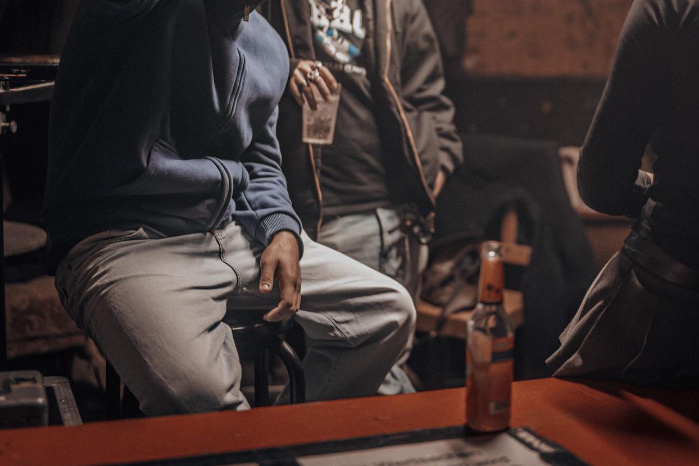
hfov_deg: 36.4
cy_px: 107
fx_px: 1049
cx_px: 478
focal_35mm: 54
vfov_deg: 24.7
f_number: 1.2
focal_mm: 35
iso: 500
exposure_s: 1/50
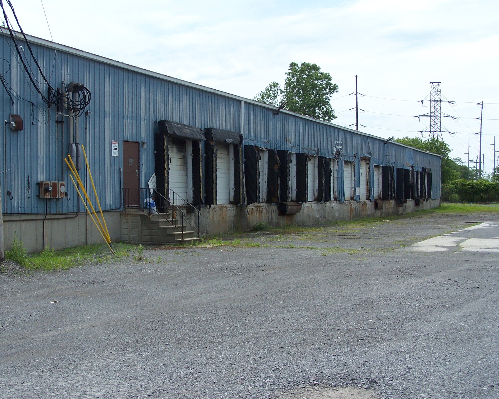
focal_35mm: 51
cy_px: 199
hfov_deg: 36.6
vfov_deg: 29.7
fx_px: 753
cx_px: 231
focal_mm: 8
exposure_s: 1/750
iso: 80
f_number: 4
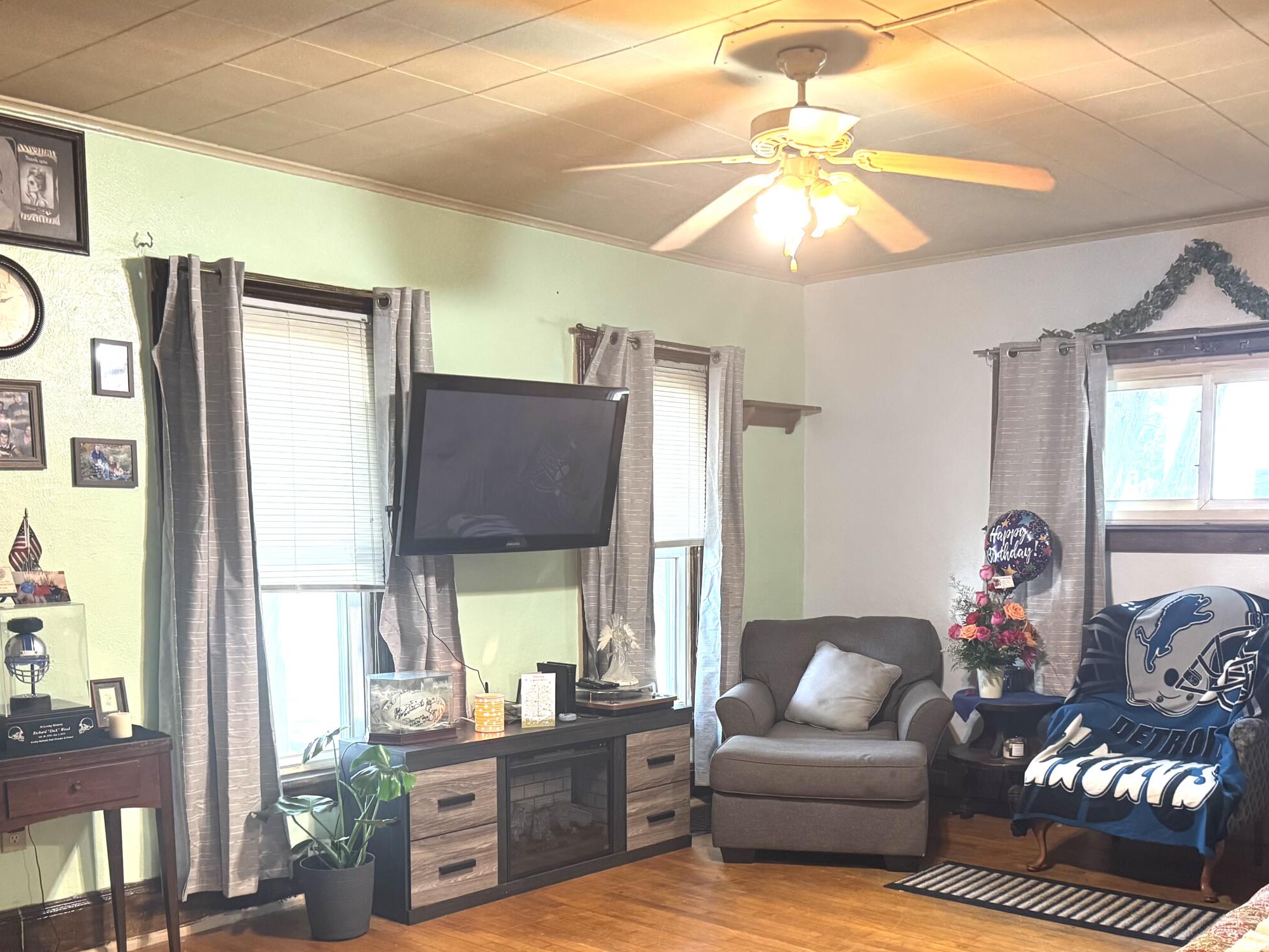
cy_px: 679
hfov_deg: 51.3
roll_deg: -0.1
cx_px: 664
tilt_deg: -7.6
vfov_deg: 38.9
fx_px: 1320
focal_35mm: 36
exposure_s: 1/60
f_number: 1.78
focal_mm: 6.76
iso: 400
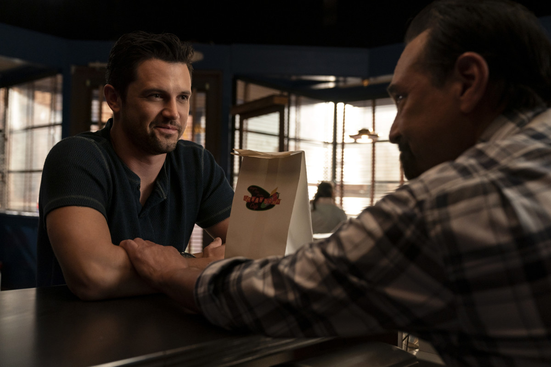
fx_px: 566
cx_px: 276
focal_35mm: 37
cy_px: 184
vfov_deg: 35.9
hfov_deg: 51.9
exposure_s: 1/160
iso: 2500
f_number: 3.5
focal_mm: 37
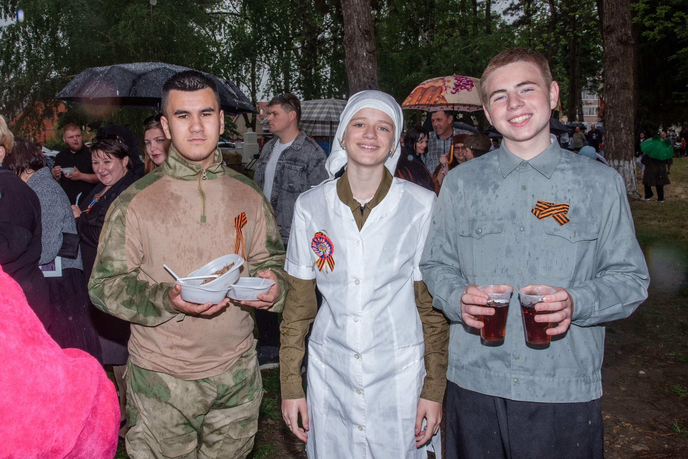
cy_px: 211
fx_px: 755
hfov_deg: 48.8
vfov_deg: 33.8
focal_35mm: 40
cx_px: 294
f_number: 13
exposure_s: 1/160
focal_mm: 34
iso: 500
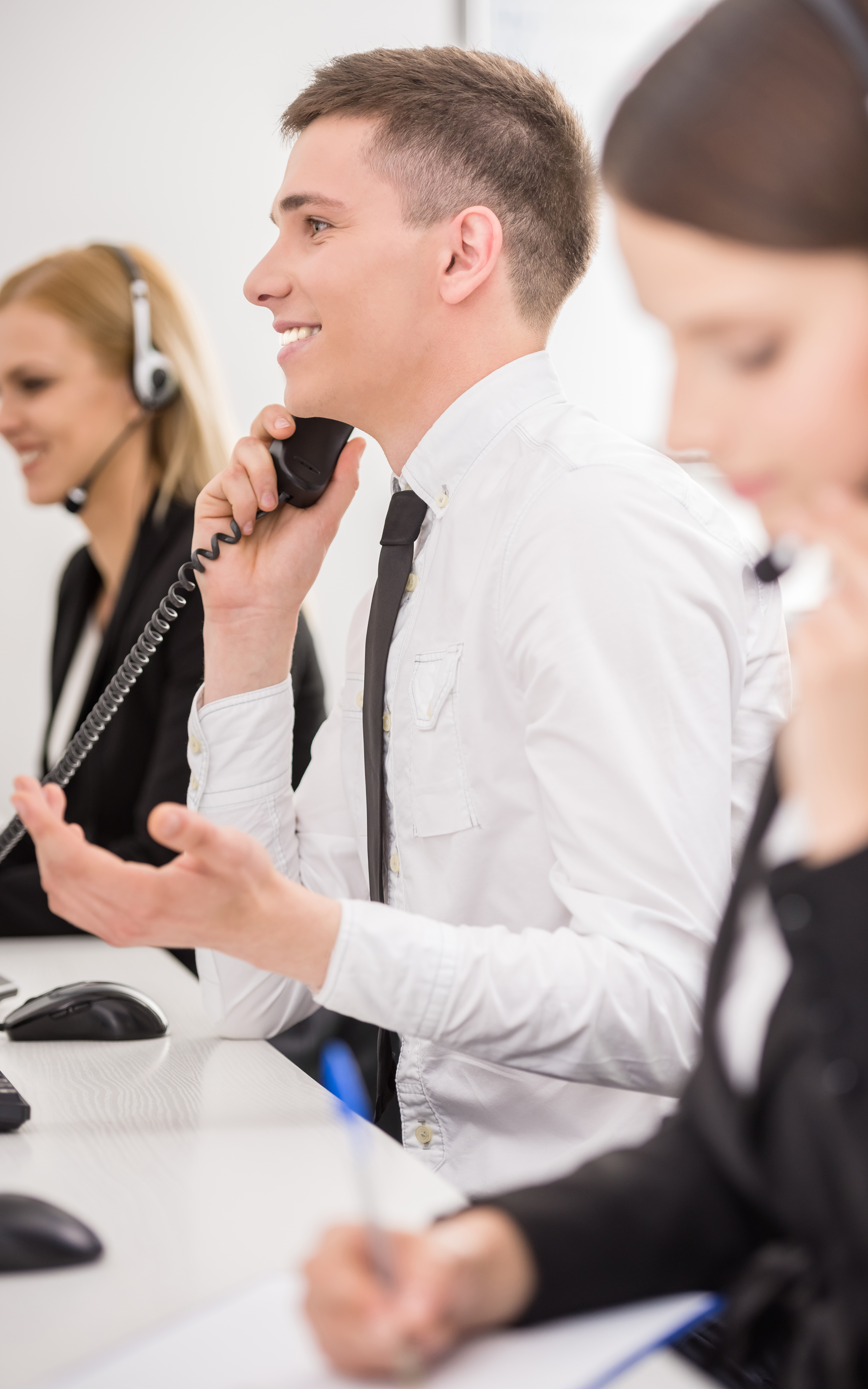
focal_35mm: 108
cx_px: 405
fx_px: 4088
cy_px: 698
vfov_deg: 19.3
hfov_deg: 12.1
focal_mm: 105
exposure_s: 1/250
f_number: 3.2
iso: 400
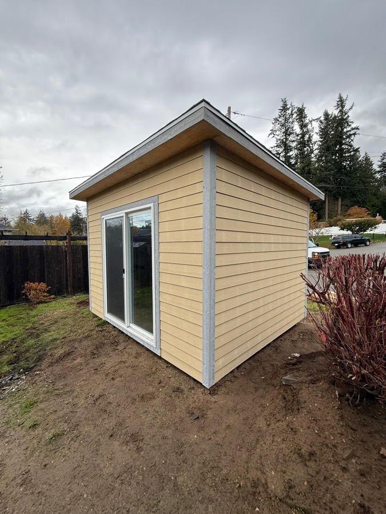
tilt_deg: -3.4
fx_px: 208
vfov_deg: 102.1
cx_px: 193
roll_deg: +0.6
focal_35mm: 14
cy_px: 257
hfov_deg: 85.7
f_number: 2.2
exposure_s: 1/99
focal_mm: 2.22
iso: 80
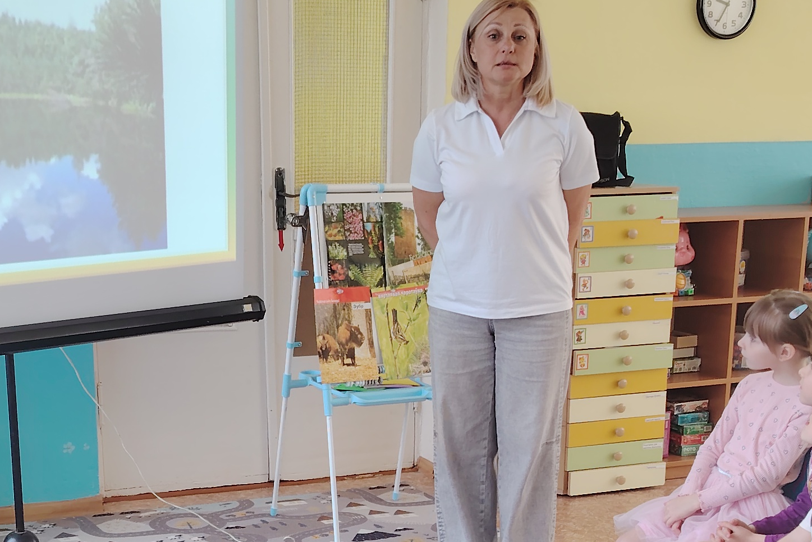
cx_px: 384
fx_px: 1556
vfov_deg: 19.2
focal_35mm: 69
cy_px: 530
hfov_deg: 29.2
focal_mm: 5.25
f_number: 1.75
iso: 265
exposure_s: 1/50
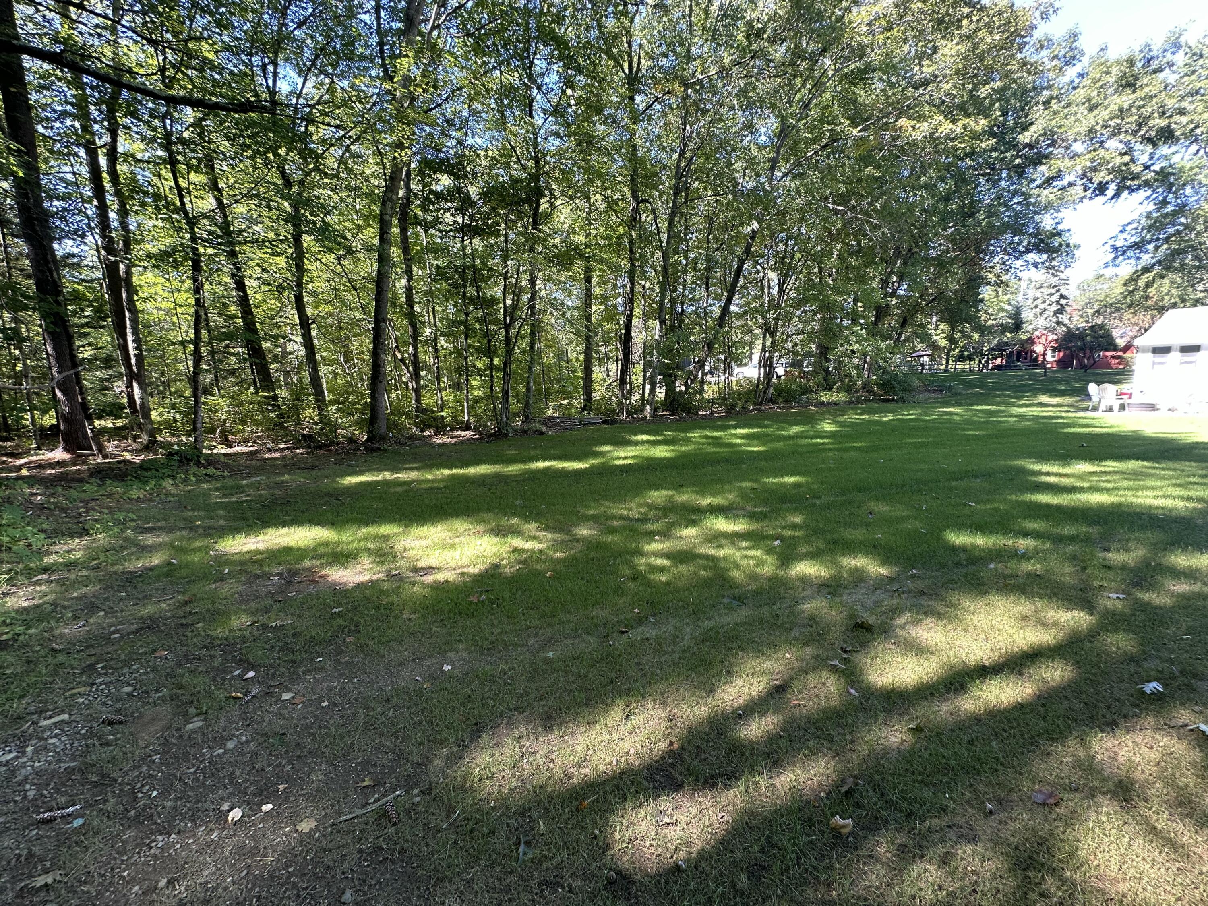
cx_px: 604
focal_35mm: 14
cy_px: 453
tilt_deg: -7.2
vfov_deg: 85.7
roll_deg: -0.3
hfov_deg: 102.1
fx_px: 489
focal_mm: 2.22
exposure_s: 1/99
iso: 80
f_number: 2.2
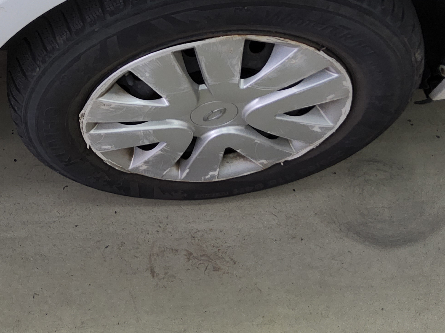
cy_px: 51
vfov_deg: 26.8
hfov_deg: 35.7
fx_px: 681
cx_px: 141
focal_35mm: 53
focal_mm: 3.08
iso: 50
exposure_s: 1/120
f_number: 2
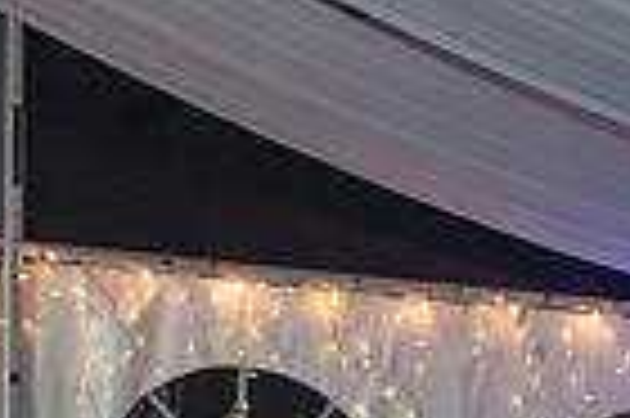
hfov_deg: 12.4
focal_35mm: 162
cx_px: 738
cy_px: 768
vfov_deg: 8.1
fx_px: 2832
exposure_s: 1/250
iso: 2000
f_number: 5.6
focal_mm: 35
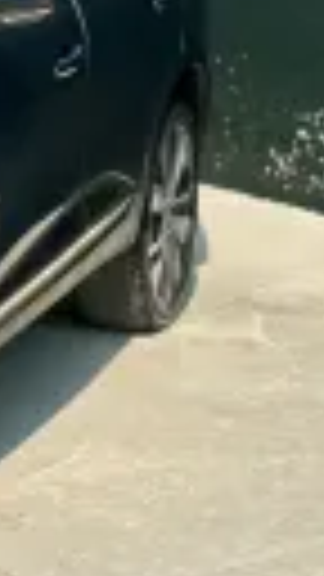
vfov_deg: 14.6
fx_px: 2245
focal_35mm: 147
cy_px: 220
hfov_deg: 7.7
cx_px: -432
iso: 100
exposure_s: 1/5000
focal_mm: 6.86
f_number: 1.78
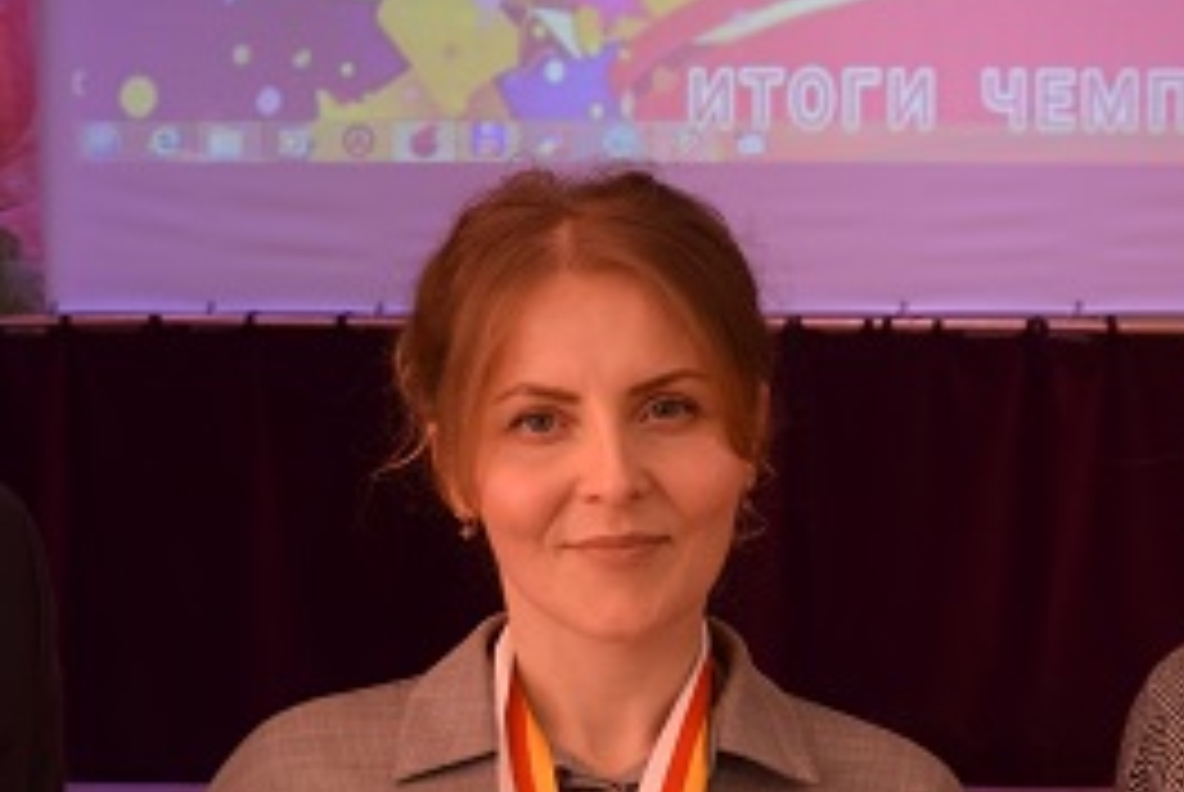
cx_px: 680
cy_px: 729
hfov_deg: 16.6
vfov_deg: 11.1
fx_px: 4050
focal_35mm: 123
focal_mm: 24
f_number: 4
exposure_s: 1/60
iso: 400
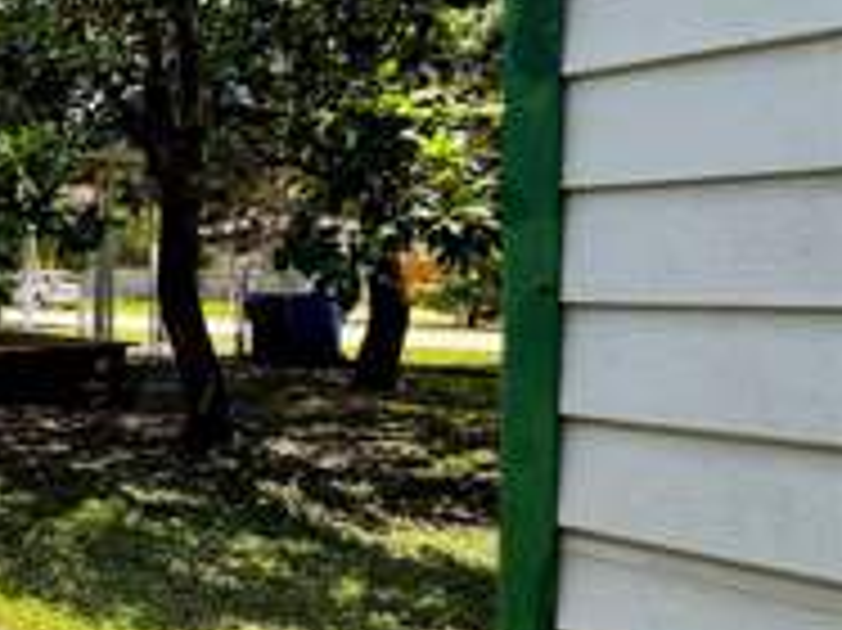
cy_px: 288
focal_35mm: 36
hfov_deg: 35.9
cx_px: -234
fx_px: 875
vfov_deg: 39.6
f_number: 2.2
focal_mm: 2.22
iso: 40
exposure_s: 1/631
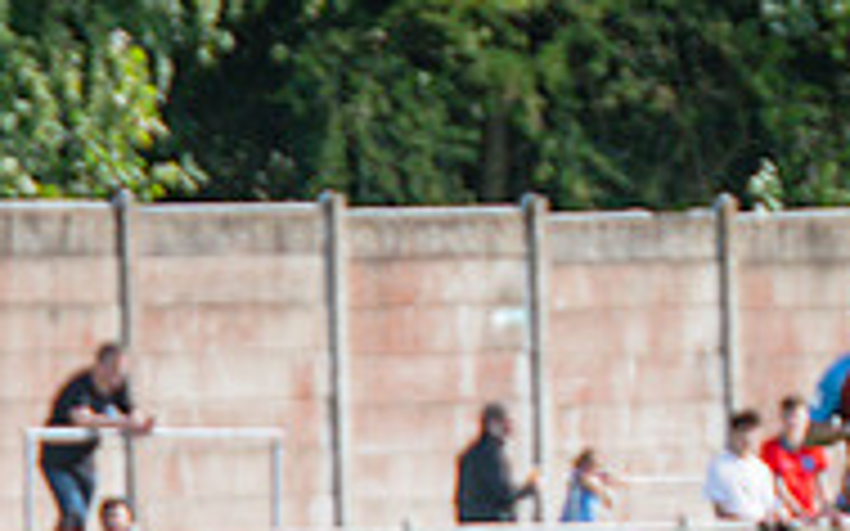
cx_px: 698
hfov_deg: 2.9
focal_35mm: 732
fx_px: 16952
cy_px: 547
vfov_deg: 1.8
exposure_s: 1/800
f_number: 4
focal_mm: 98
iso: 200
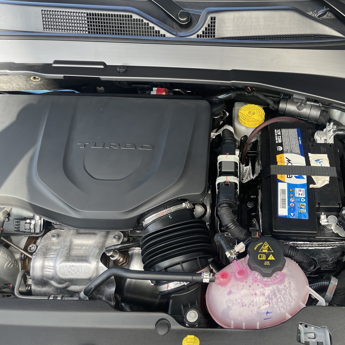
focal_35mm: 32
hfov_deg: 50.0
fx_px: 361
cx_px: 236
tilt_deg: -51.2
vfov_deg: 51.1
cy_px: 168
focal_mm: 5.1
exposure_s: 1/279
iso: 32
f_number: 1.6
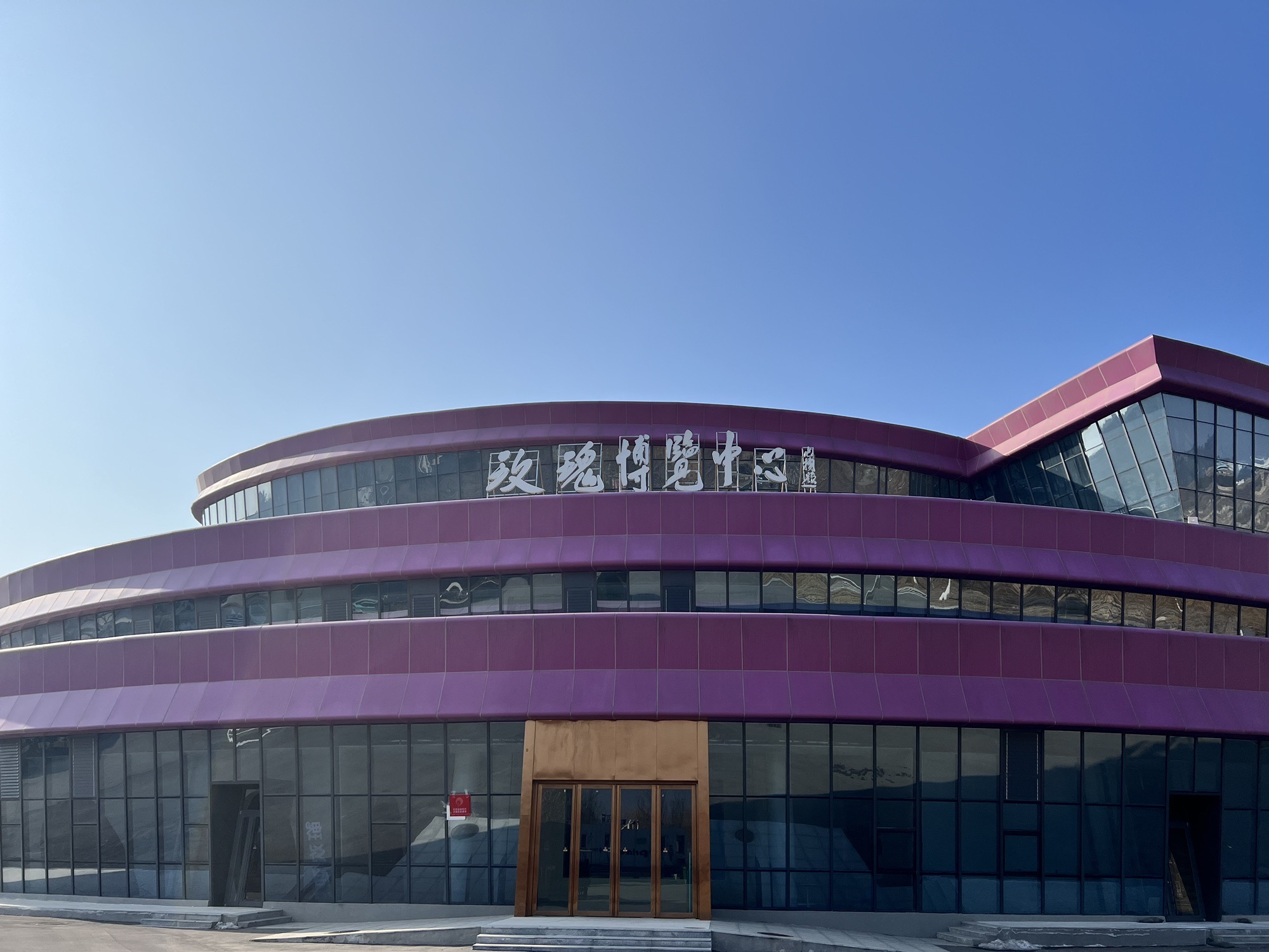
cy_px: 476
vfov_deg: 53.1
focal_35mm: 26
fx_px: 953
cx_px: 634
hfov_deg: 67.3
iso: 50
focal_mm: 5.7
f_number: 1.5
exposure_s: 1/6579
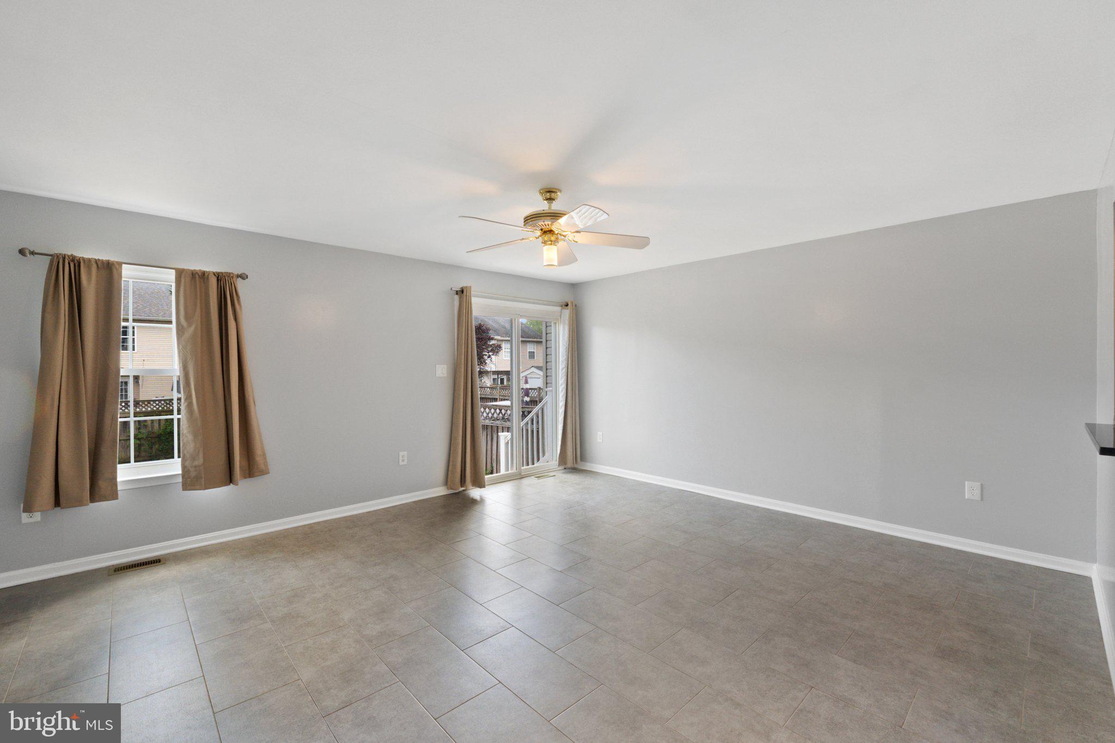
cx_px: 558
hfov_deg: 100.4
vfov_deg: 77.3
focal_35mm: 15
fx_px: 465
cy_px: 372
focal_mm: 10
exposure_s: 1/6
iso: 800
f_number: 8
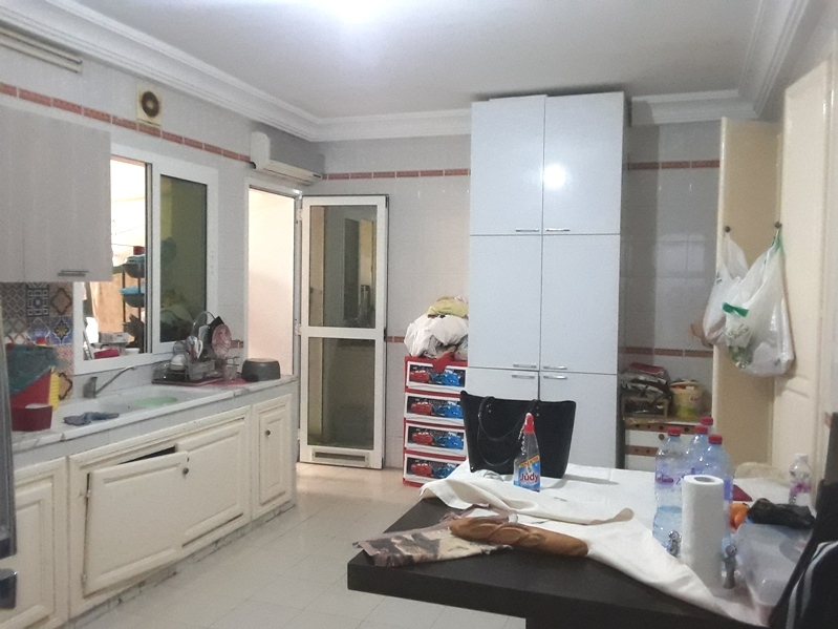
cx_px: 419
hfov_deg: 60.0
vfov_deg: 46.8
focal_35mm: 30
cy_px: 314
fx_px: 726
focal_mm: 2.2
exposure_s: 1/25
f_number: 1.9
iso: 400
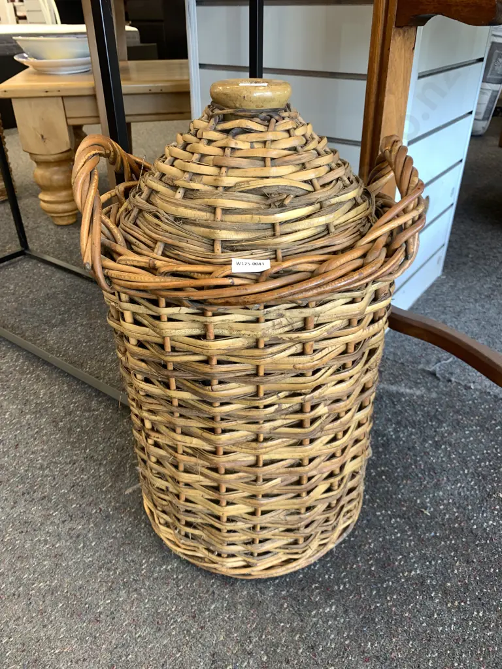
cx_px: 251
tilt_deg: -32.8
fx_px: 503
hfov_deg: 53.1
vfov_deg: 67.3
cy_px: 334
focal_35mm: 26
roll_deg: +0.7
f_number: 1.8
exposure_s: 1/50
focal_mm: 4.25
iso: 50
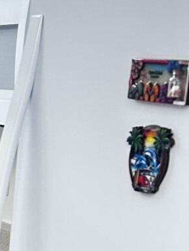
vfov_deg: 14.0
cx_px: -303
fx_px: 989
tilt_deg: -13.9
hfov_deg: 9.4
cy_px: 309
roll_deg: +0.1
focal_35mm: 136
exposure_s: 1/60
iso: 100
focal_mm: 5.7
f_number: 1.5
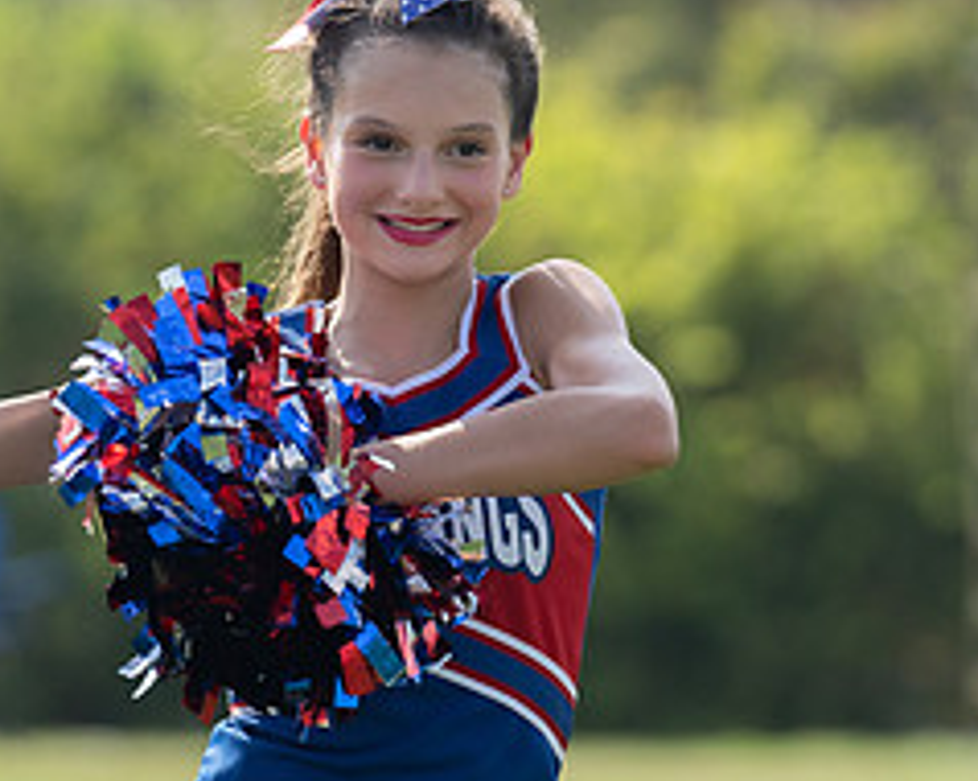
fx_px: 15646
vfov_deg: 2.9
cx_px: 457
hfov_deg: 3.6
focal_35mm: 541
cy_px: 409
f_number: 3.5
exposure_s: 1/1000
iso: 100
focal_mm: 187
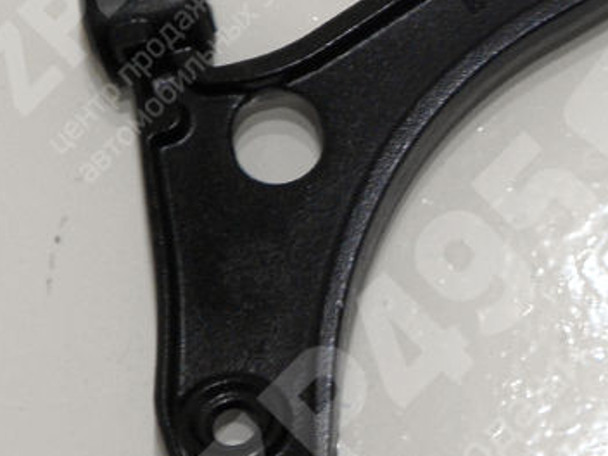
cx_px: 510
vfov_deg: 12.1
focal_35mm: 122
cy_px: 287
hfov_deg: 16.0
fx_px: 2143
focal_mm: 7.9
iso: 125
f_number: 4.2
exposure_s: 1/30
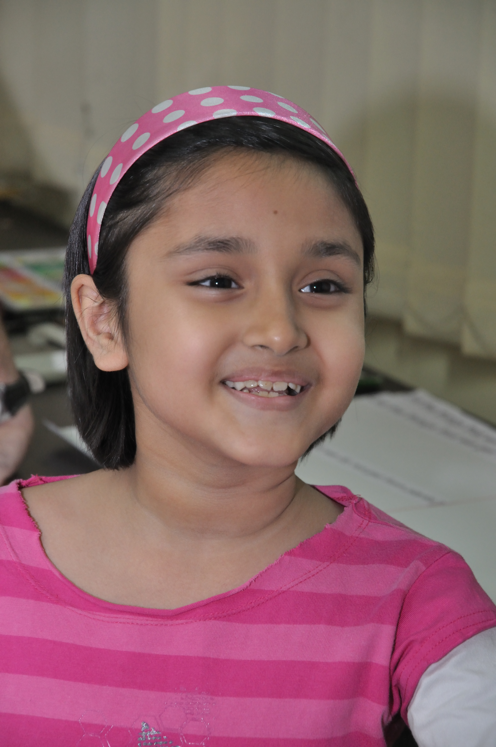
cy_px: 374
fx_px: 2642
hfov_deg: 10.7
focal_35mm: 128
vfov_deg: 16.1
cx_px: 248
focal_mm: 85
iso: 800
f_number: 5.6
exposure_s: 1/30
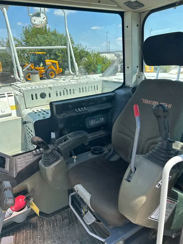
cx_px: 92
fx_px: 183
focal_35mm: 26
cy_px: 122
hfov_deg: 53.1
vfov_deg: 67.3
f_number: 1.5
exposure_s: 1/1779
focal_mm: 5.7
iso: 50
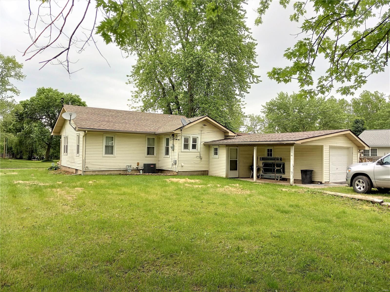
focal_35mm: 27
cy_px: 146
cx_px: 195
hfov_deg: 65.3
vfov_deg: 51.4
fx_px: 304
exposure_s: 1/411
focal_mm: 3.94
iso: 40
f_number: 1.8
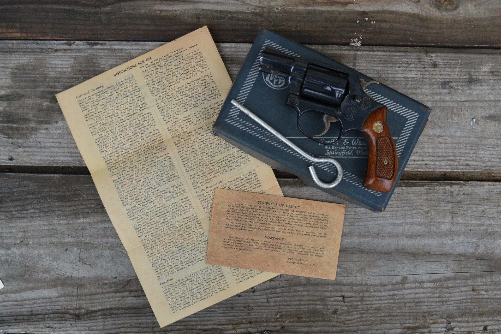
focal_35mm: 39
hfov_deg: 49.6
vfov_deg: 34.2
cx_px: 250
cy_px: 167
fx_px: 543
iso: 360
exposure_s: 1/125
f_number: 5.6
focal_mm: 26
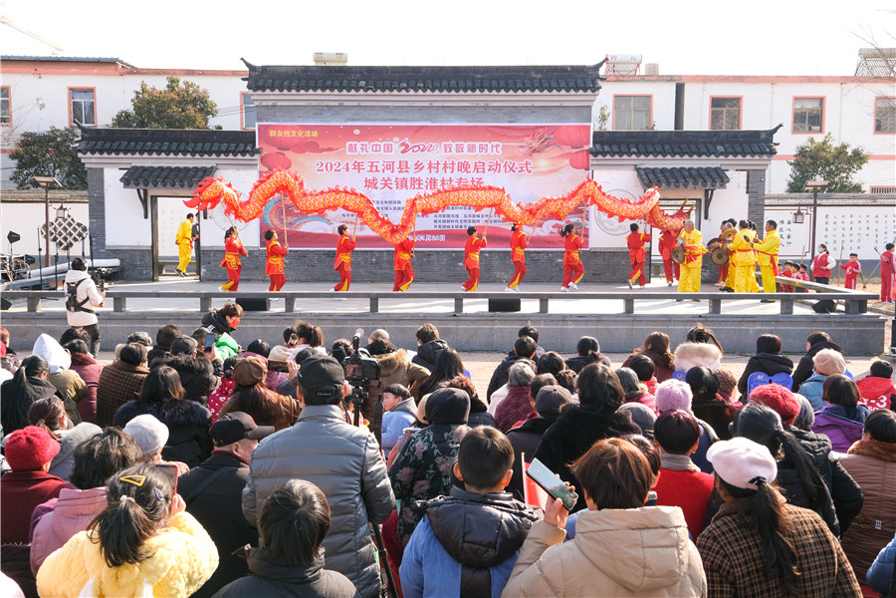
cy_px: 299
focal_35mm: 33
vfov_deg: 40.0
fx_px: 821
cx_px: 448
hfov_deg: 57.2
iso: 160
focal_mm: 22.3
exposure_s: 1/250
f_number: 5.6
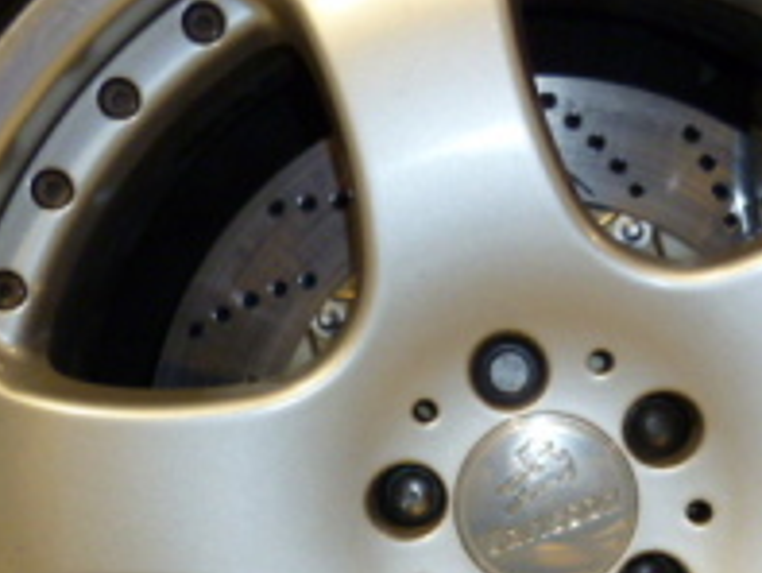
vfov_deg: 23.4
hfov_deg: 31.3
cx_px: 545
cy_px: 519
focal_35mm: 61
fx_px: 1344
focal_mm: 5
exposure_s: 1/30
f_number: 2.8
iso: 320
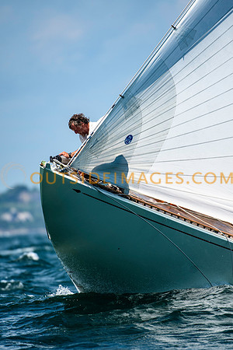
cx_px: 116
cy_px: 175
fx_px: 5825
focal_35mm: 600
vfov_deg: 3.4
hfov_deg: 2.3
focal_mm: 400
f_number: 5
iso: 400
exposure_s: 1/2500
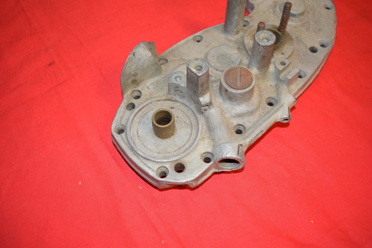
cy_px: 124
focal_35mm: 34
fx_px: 357
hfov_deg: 55.1
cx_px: 186
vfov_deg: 38.4
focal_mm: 23
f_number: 5
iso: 640
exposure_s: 1/60
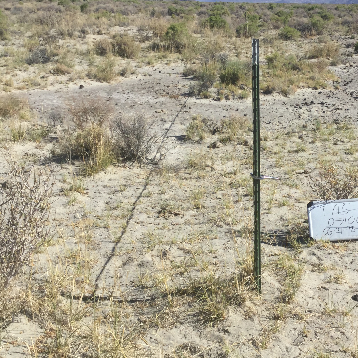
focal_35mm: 49
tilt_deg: -19.6
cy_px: 179
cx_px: 255
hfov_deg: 34.2
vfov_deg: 34.7
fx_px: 573
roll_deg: -2.8
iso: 25
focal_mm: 3.3
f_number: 2.4
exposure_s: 1/2037
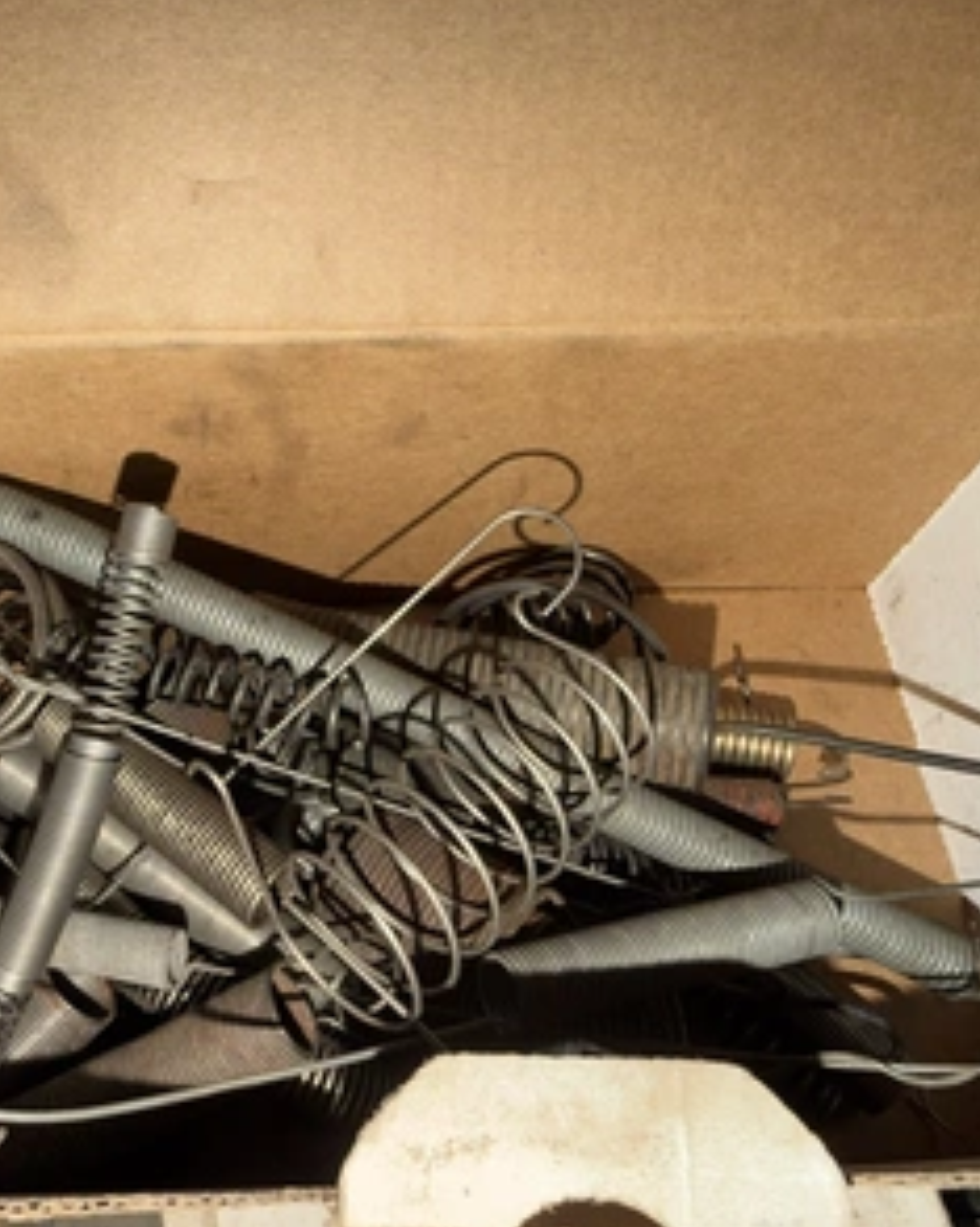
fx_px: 1161
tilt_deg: -67.7
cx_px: 423
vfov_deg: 55.7
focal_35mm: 32
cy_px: 607
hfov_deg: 45.6
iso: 25
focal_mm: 2.22
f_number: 2.2
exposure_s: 1/60
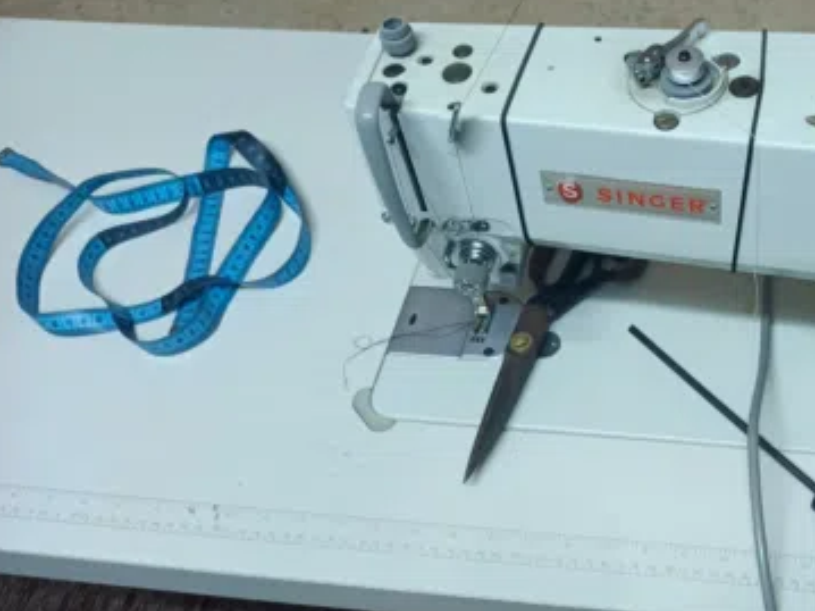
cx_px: 711
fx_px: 965
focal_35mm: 41
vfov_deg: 34.7
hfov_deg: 42.5
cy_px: 422
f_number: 1.7
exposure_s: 1/60
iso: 1267
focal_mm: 5.25
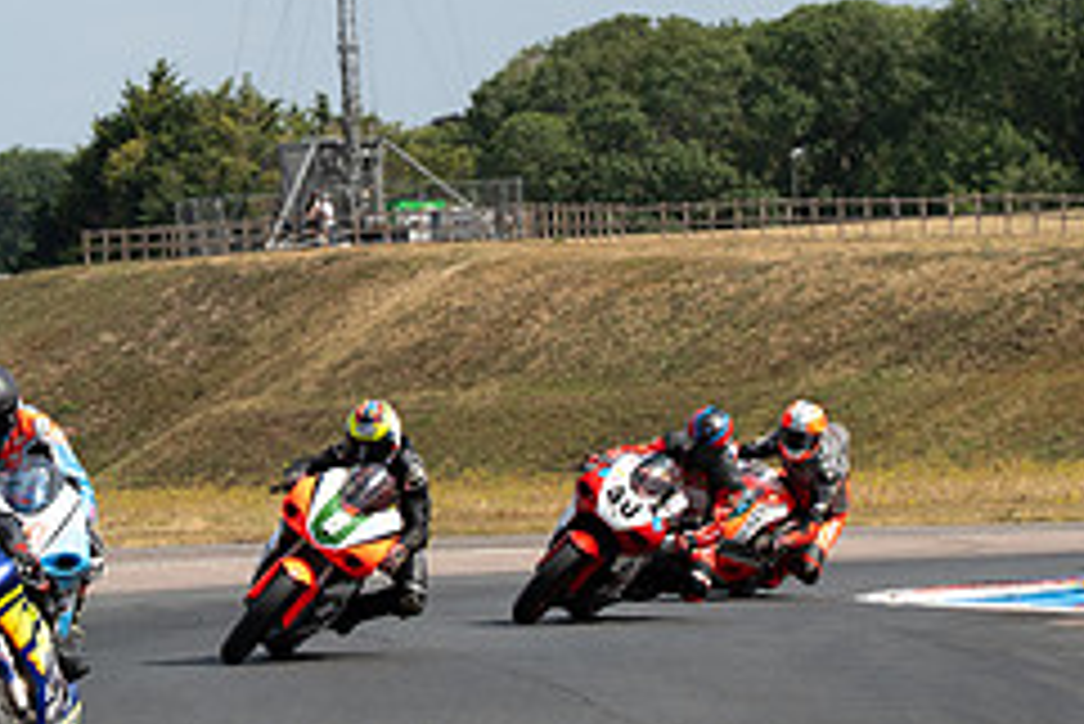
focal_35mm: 402
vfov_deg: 3.4
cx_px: 454
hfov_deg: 5.1
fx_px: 12111
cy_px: 259
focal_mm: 167
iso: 250
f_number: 13
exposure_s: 1/400
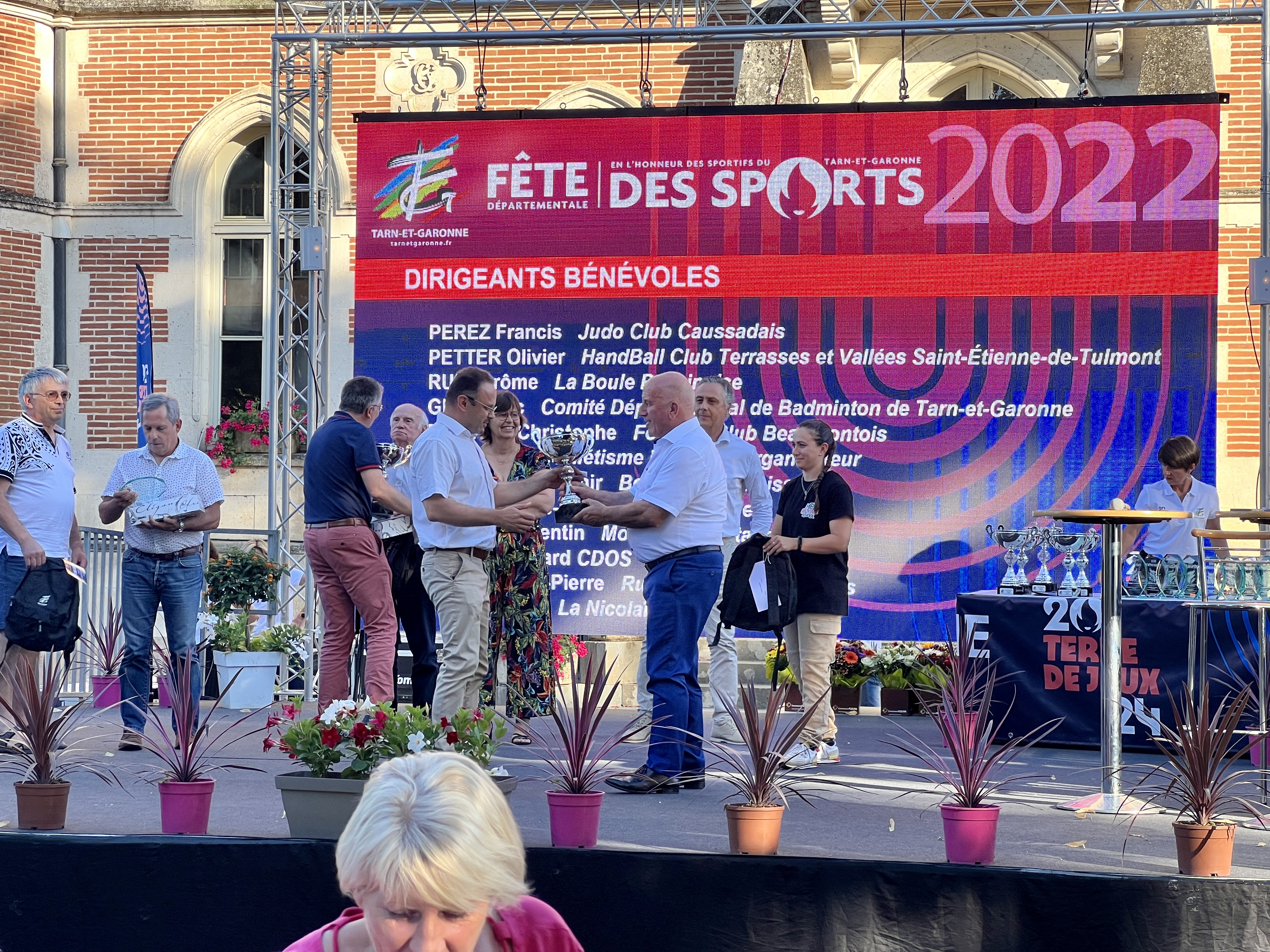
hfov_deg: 25.3
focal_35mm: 77
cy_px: 476
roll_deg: -1.2
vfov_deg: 19.1
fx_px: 2825
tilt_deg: +1.7
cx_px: 635
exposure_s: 1/152
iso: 32
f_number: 2.8
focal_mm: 9
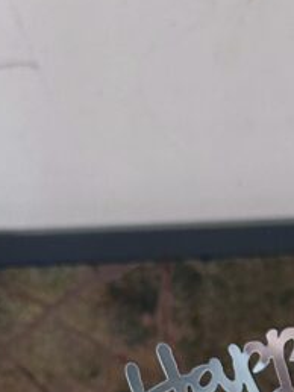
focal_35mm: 190
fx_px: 2153
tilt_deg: -21.1
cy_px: 634
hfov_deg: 7.6
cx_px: 467
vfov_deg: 10.0
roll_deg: -0.9
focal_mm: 6.86
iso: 200
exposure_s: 1/50
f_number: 1.78
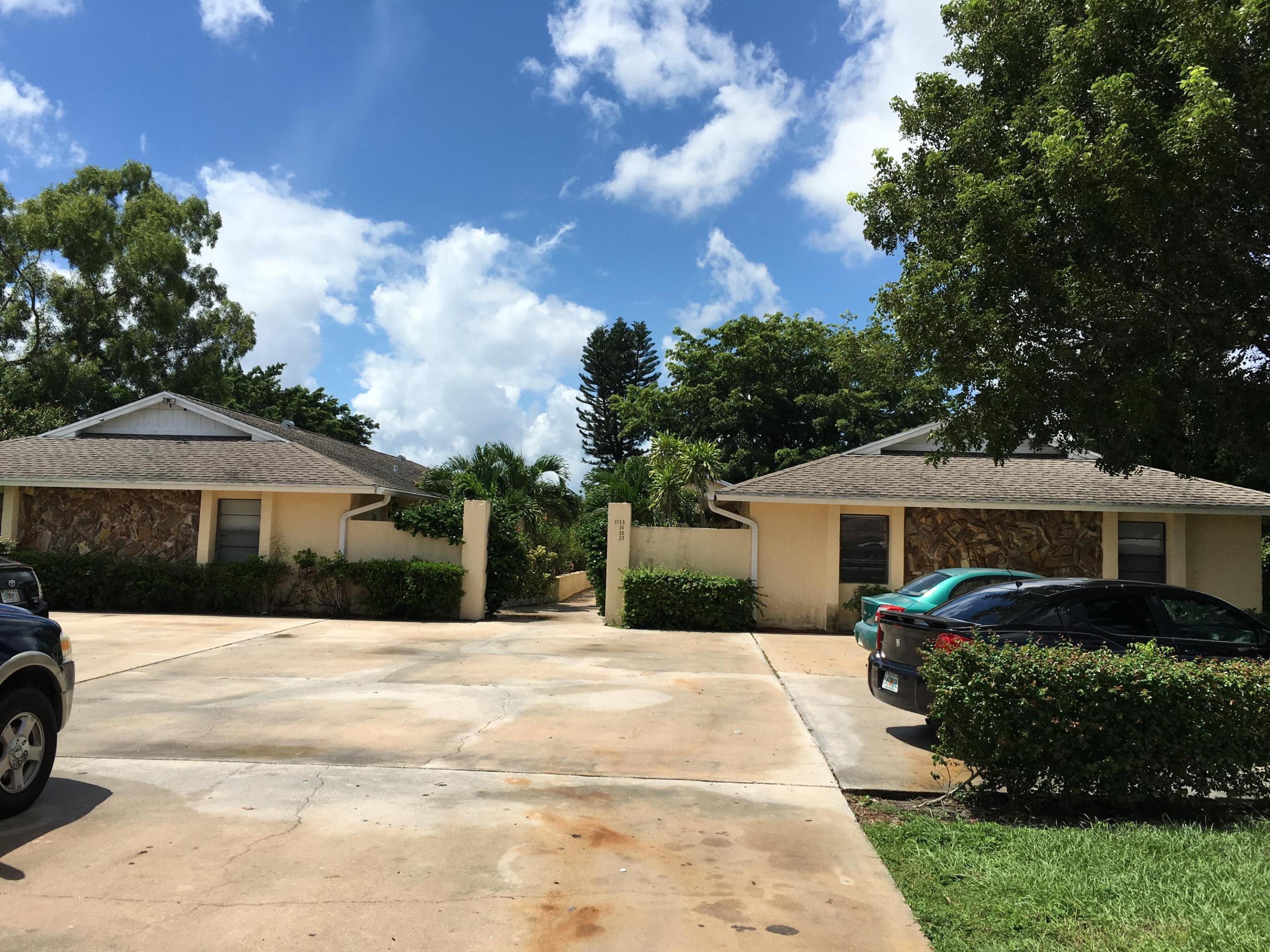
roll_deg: -1.6
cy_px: 476
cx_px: 635
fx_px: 1064
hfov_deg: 61.7
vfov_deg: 48.2
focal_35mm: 29
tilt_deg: +3.8
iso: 25
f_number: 2.2
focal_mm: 4.15
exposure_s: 1/2079
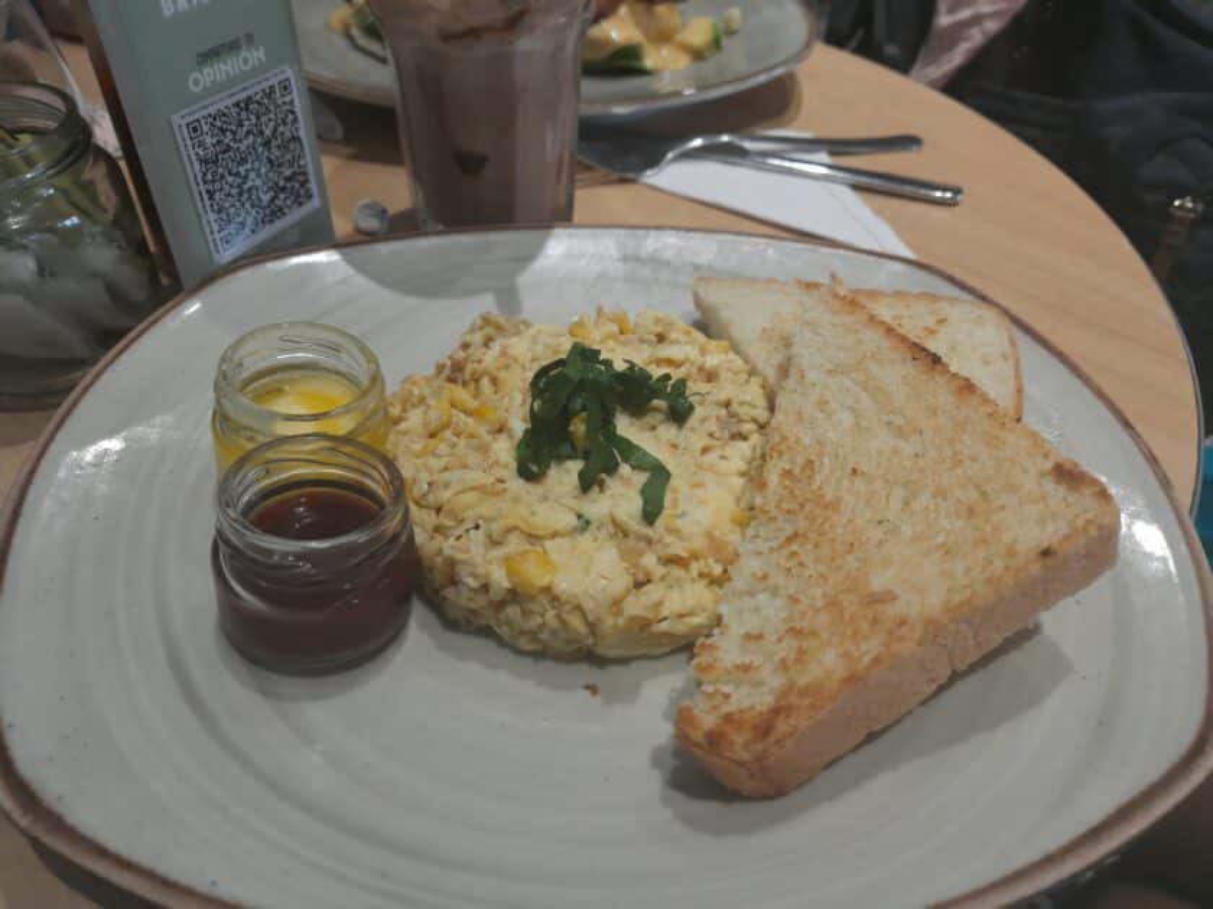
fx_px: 841
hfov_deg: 71.6
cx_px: 606
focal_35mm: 24
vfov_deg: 56.8
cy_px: 454
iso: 200
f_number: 1.8
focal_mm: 5.23
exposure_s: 1/60
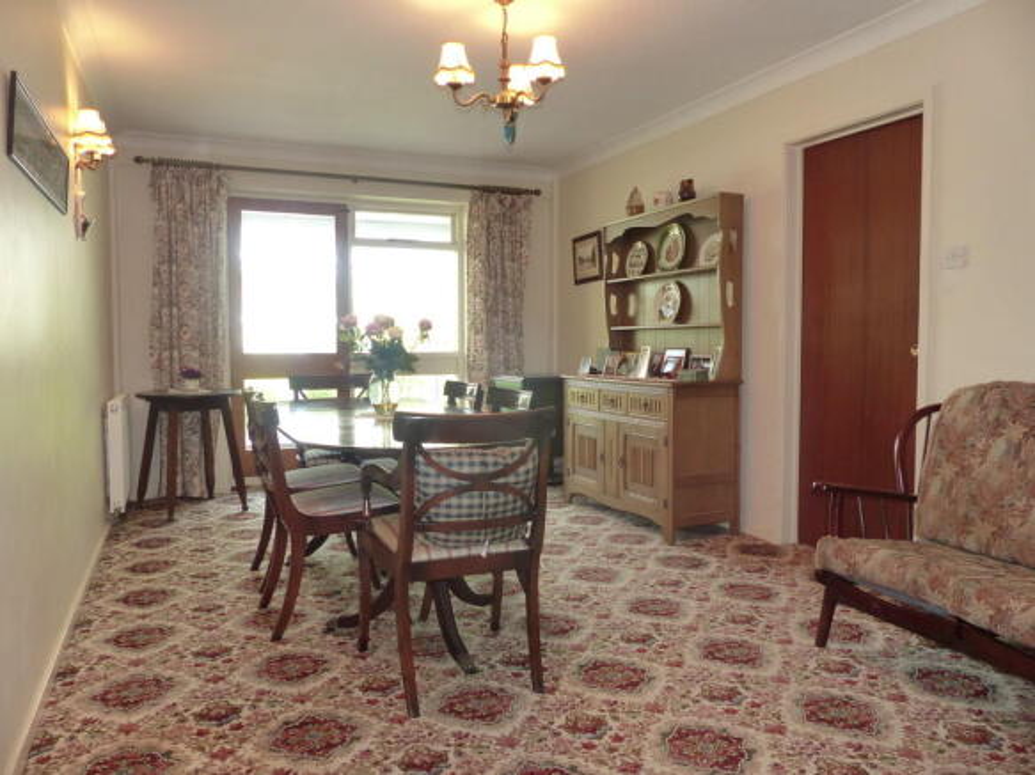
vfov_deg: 54.9
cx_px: 518
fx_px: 747
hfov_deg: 69.4
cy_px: 388
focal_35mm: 25
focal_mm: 4.5
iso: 320
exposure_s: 1/60
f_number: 2.8
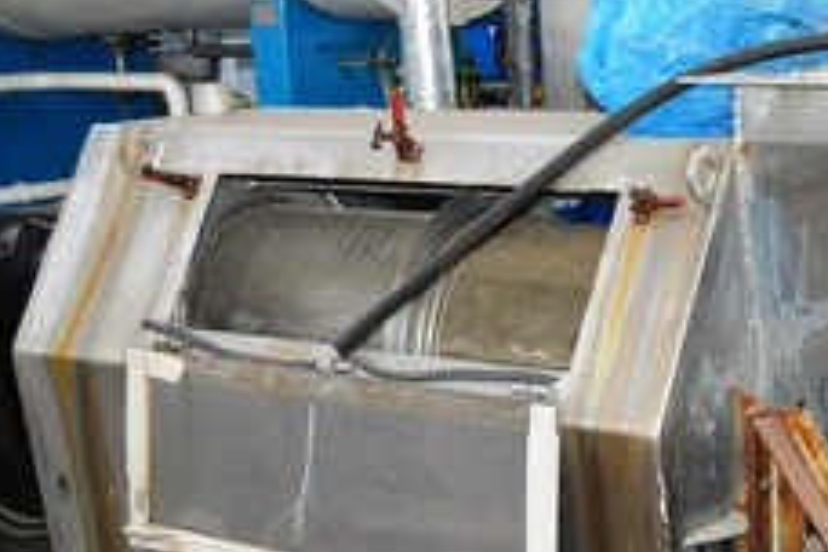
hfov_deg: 25.3
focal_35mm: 79
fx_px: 1817
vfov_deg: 17.2
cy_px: 396
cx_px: 657
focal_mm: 30
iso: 640
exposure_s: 1/60
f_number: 4.2
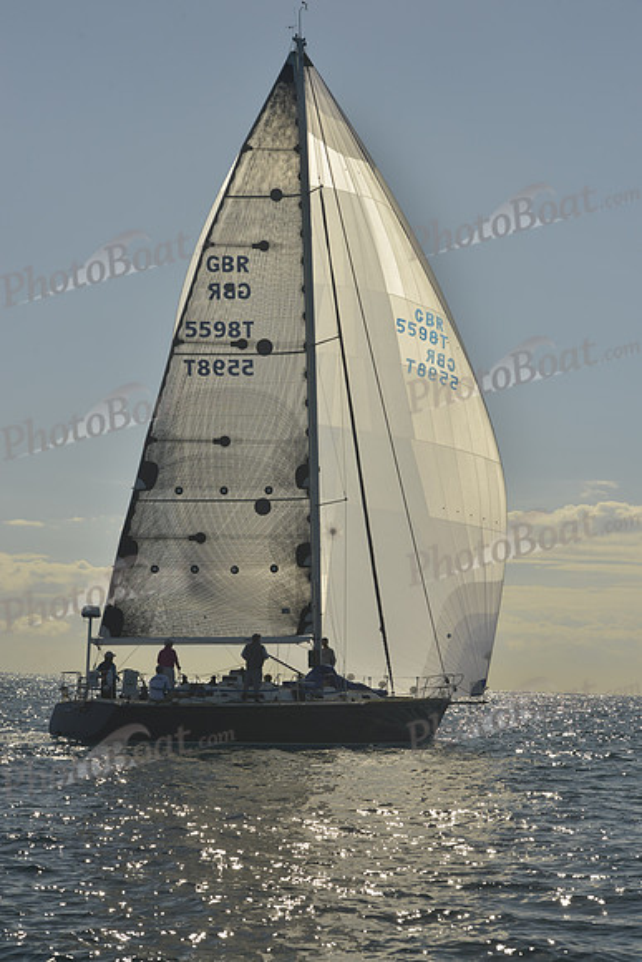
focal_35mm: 70
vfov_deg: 28.8
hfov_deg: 19.5
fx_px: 1871
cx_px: 321
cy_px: 481
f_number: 11
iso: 200
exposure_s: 1/640
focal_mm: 70
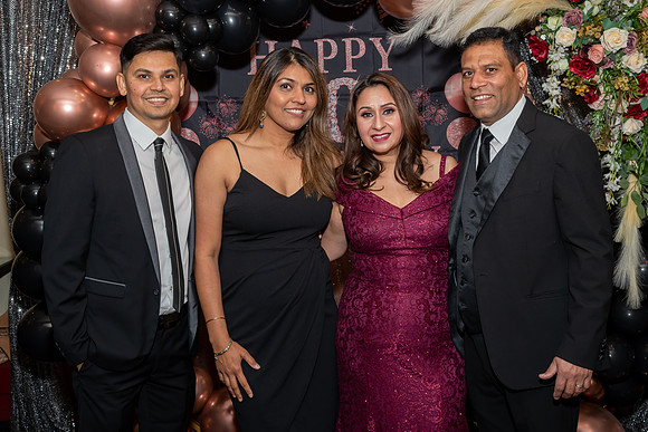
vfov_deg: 30.5
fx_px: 794
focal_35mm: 44
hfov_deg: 44.4
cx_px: 337
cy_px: 205
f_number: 7.1
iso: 500
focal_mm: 28
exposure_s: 1/250
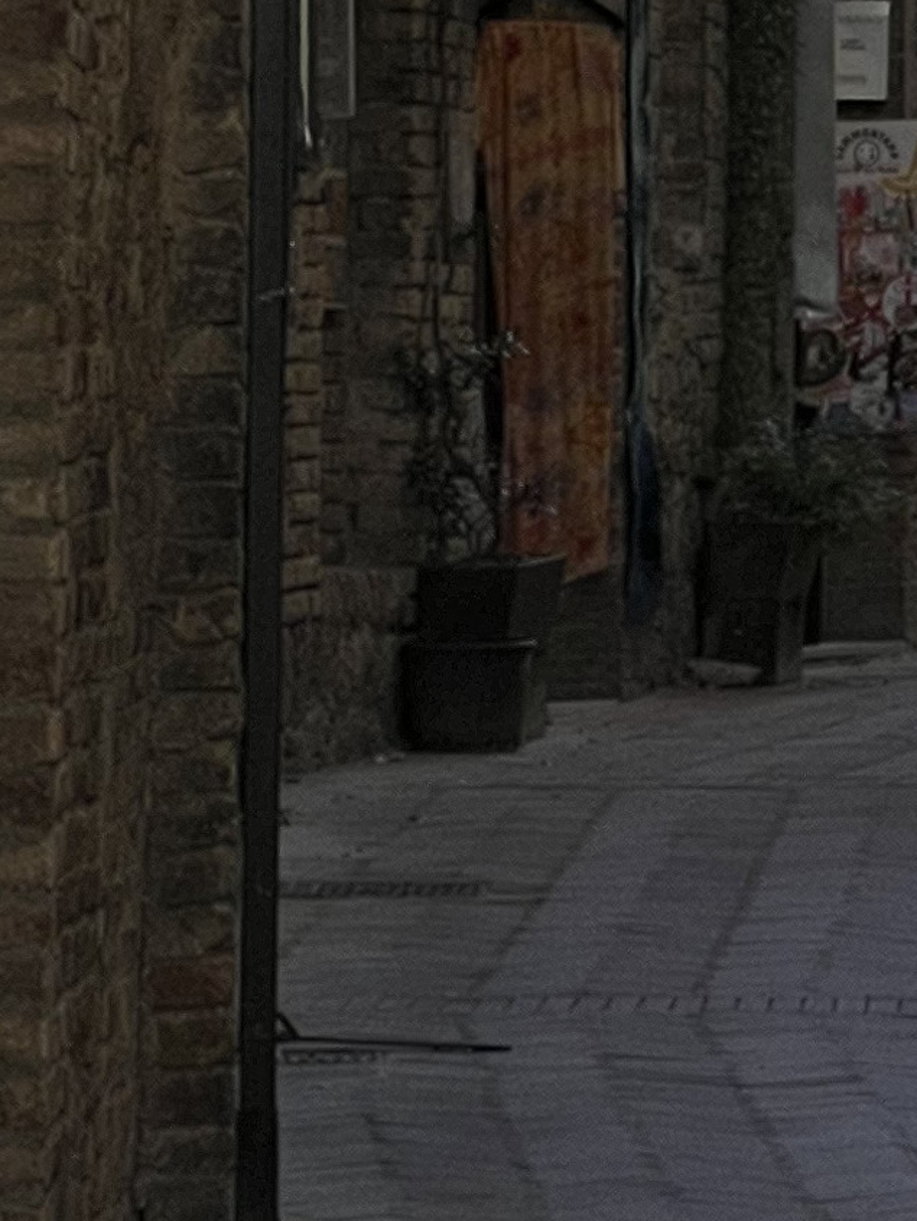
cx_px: 1541
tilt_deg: +10.4
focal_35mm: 364
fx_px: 12850
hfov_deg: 4.1
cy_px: -1349
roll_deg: +0.4
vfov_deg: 5.3
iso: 32
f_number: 2.8
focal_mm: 9
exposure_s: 1/708
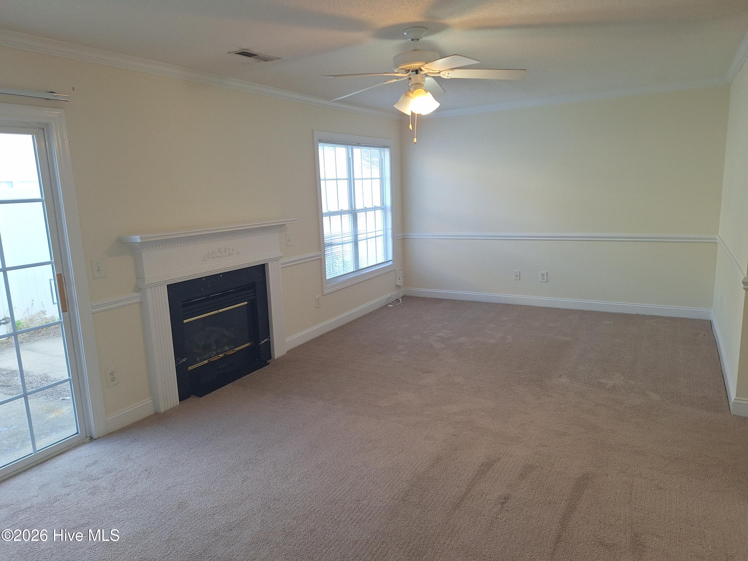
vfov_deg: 58.9
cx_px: 374
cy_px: 280
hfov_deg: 73.9
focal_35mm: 23
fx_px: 497
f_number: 1.8
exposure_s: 1/120
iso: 25
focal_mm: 5.54
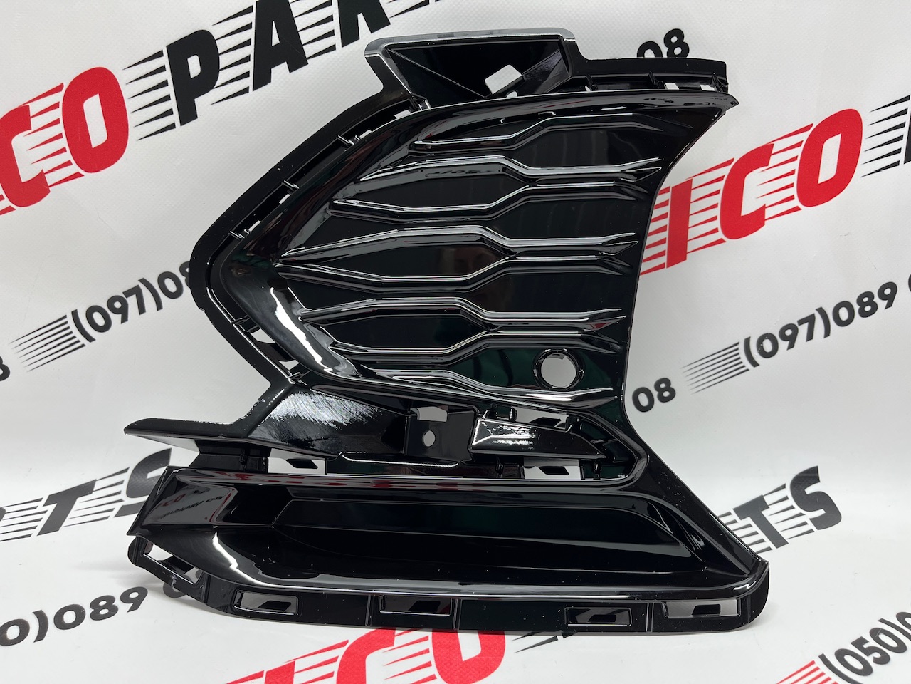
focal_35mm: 26
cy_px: 342
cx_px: 456
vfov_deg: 53.1
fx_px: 684
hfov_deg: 67.3
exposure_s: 1/100
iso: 80
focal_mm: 5.1
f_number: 1.6
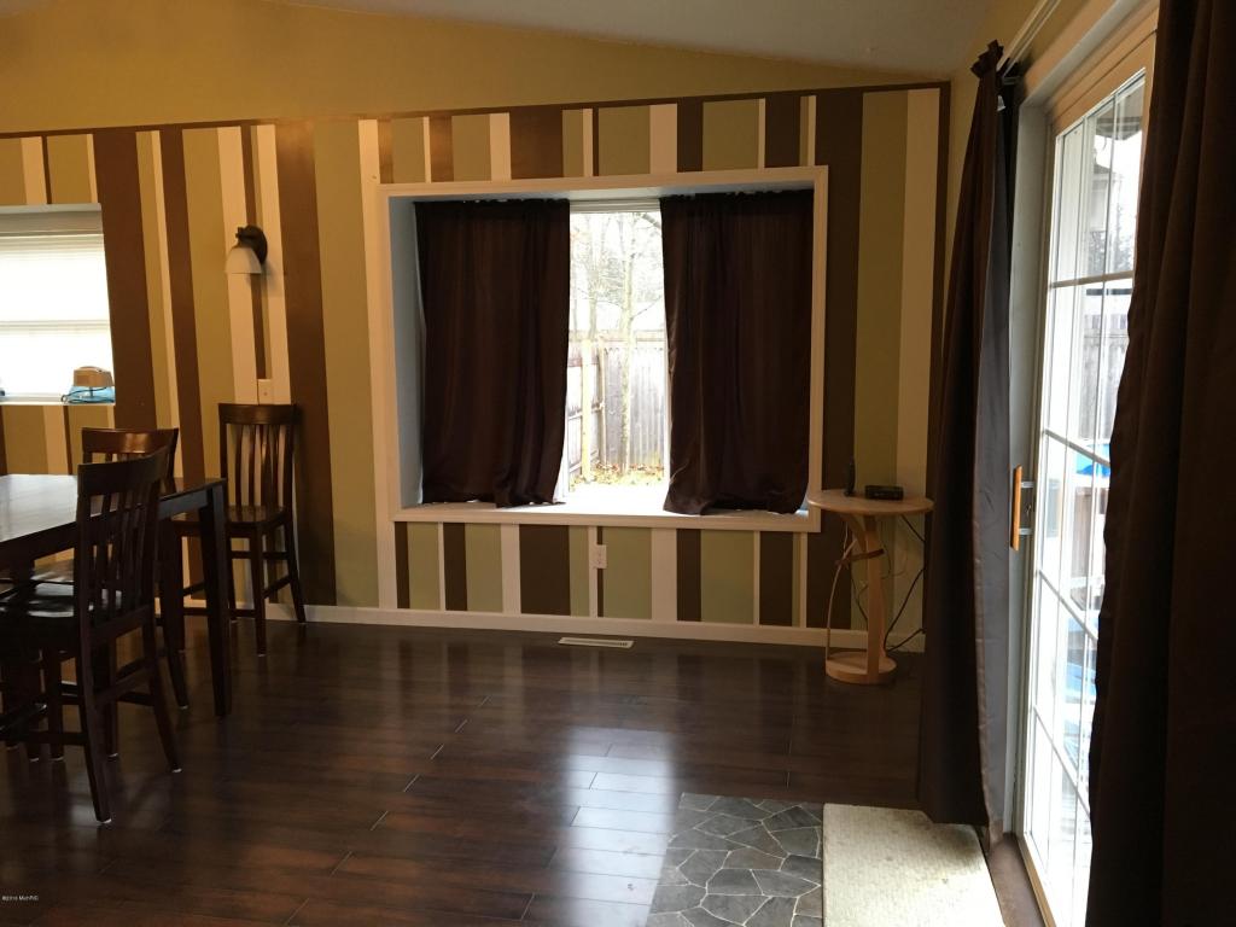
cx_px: 618
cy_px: 464
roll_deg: +0.3
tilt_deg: -8.1
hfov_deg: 61.7
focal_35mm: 29
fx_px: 1035
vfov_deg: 48.2
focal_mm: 4.15
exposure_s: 1/30
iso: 160
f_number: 2.2
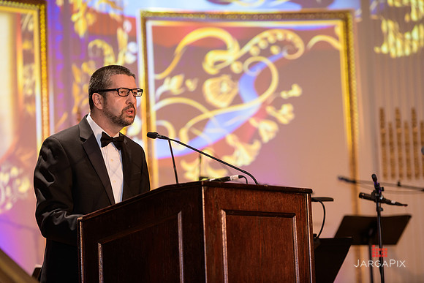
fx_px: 1437
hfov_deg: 16.8
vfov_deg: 11.2
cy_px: 142
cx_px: 212
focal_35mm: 122
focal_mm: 122
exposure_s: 1/125
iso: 1250
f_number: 3.2
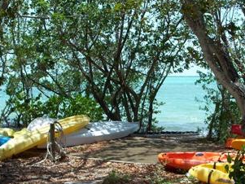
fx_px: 389
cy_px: 117
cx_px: 154
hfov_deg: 34.7
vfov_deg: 26.5
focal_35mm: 55
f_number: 4
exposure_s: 1/400
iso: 64
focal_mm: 7.8
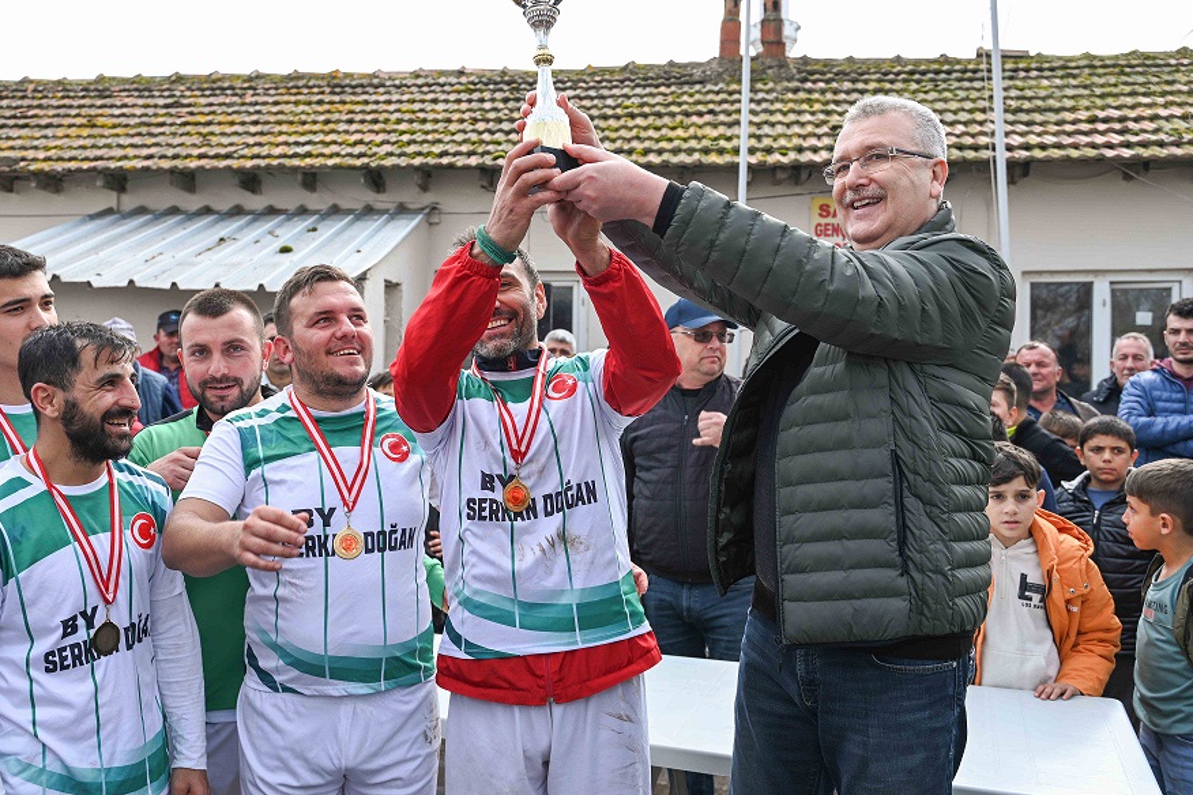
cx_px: 520
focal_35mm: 33
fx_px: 1093
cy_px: 373
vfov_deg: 40.0
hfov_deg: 57.0
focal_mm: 28
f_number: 4
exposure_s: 1/320
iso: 100
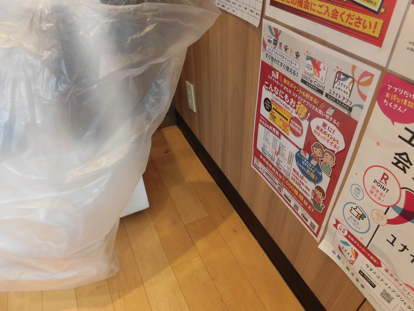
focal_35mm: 24
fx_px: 287
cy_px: 156
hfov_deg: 71.6
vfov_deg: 56.8
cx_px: 207
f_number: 3.1
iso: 125
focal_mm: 4.3
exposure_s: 1/80
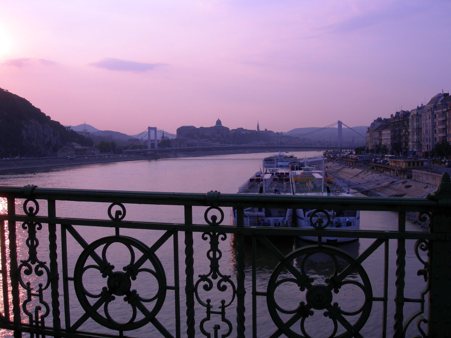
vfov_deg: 37.7
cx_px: 226
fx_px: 495
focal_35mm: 38
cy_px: 169
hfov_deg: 49.0
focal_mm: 7.8
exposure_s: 1/550
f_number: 4.8
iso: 50
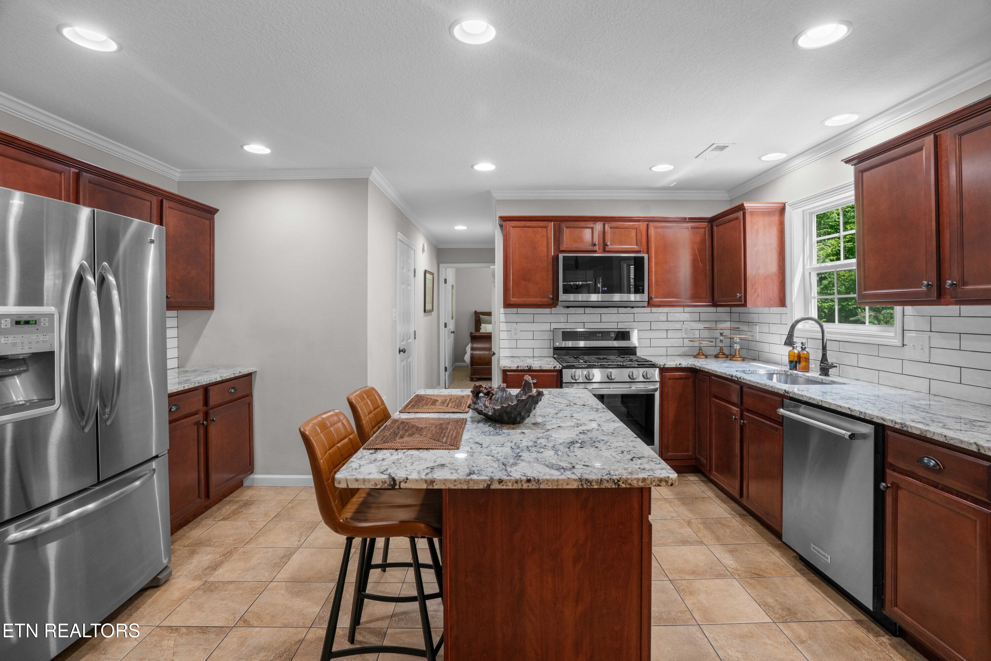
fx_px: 440
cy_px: 330
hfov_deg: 96.7
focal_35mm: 16
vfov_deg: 73.8
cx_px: 496
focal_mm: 16
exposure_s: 1/10
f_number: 8
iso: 1250
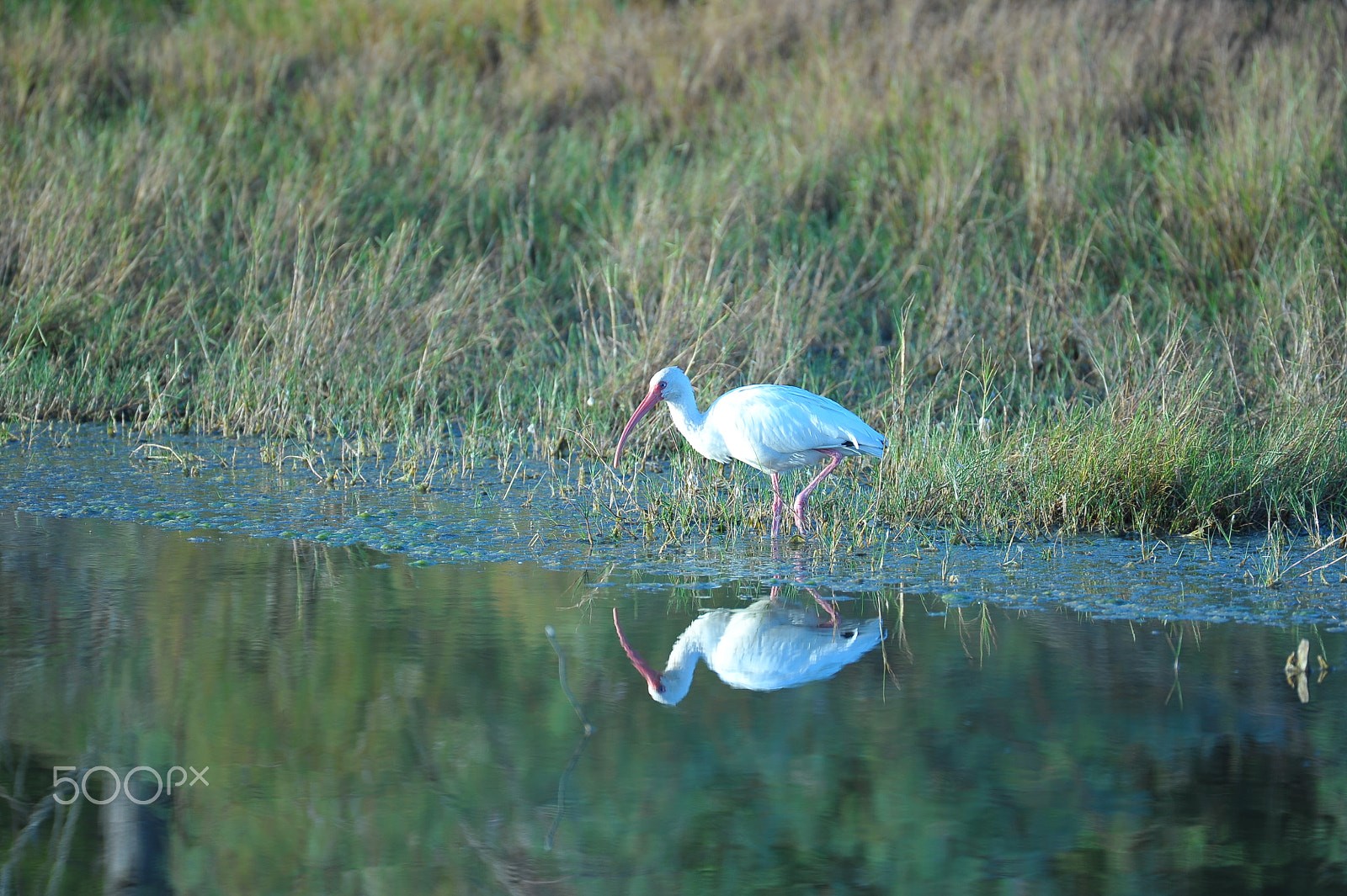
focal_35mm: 500
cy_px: 448
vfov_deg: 2.7
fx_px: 18698
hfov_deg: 4.1
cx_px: 674
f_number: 5.6
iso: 200
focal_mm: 500
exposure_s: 1/125
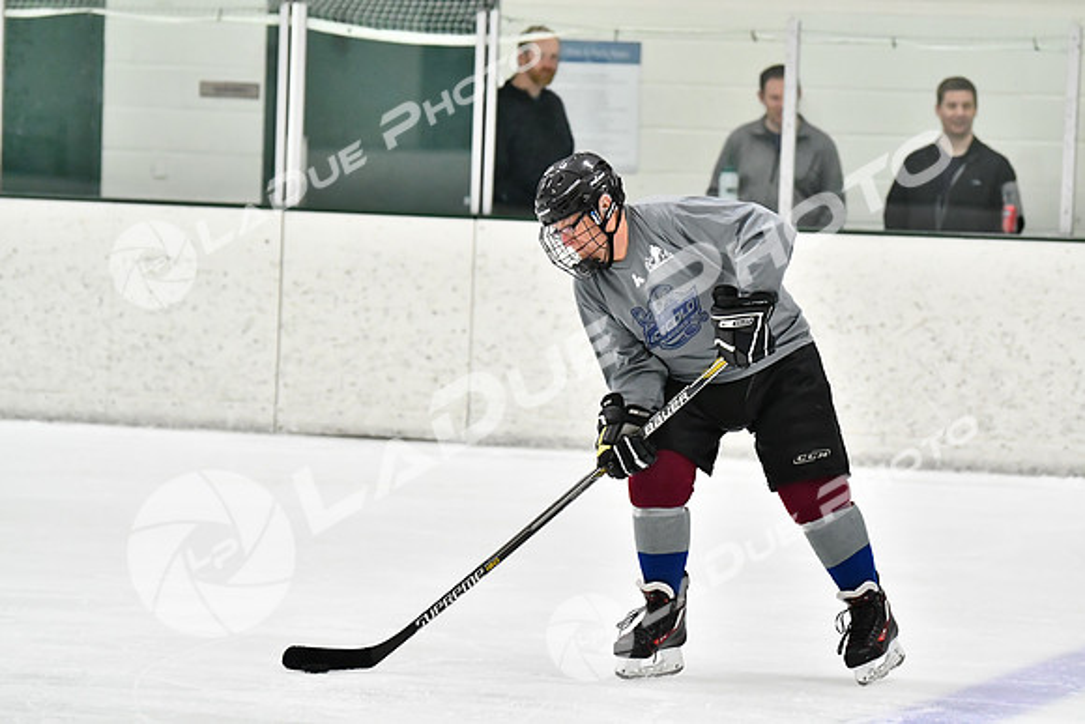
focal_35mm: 202
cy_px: 362
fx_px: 6104
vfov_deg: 6.8
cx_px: 542
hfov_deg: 10.2
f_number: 2.8
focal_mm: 135
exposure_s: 1/1250
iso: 5000
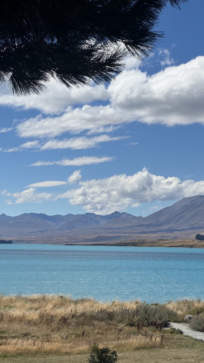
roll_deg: -0.3
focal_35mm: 85
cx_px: 83
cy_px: 183
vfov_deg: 25.0
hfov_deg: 14.2
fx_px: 818
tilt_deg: +6.8
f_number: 2.8
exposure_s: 1/2481
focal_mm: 9
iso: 25
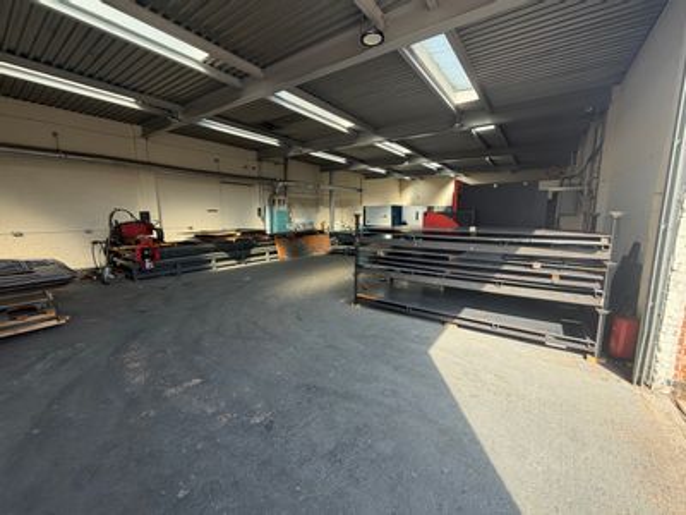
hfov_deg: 102.1
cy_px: 258
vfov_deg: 85.7
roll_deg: +1.6
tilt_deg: -7.9
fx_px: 277
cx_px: 343
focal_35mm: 14
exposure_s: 1/133
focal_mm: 2.22
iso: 40
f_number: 2.2
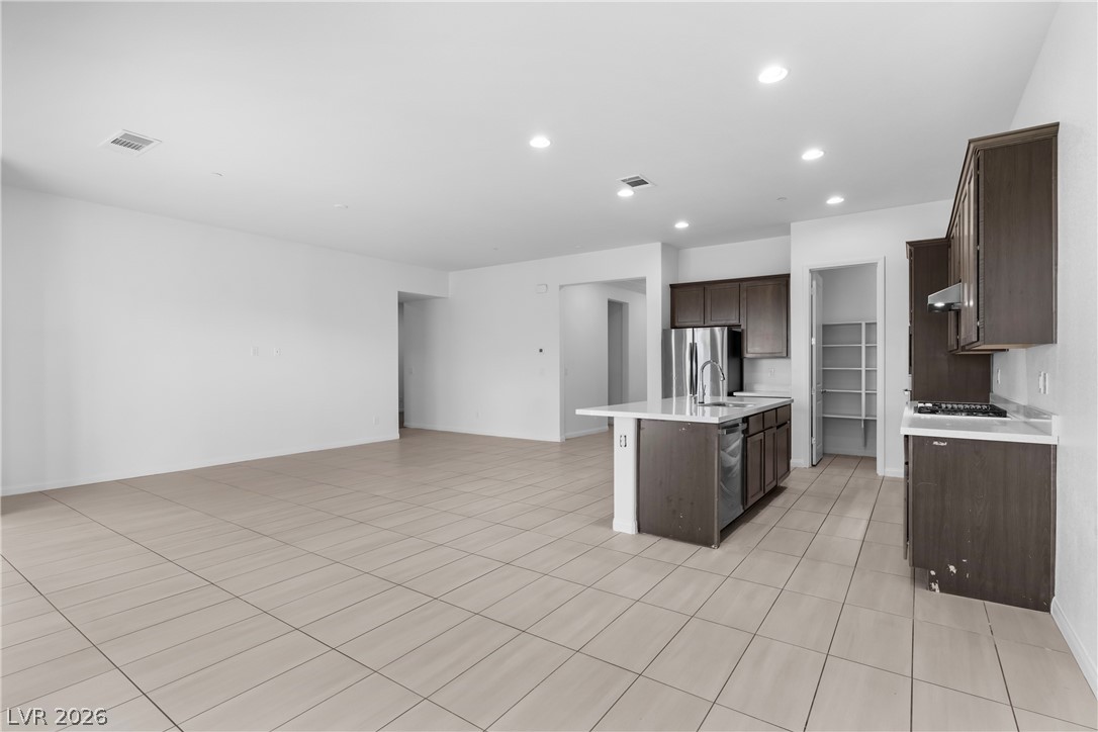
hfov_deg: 93.3
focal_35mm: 17
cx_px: 549
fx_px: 518
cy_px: 366
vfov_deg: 70.4
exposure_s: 1/10
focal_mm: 17
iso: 400
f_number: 8
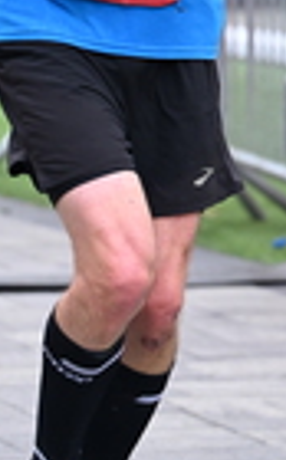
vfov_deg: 6.6
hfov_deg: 4.1
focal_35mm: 317
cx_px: 330
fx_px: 3970
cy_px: -220
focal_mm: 79
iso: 1250
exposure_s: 1/1600
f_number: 2.8
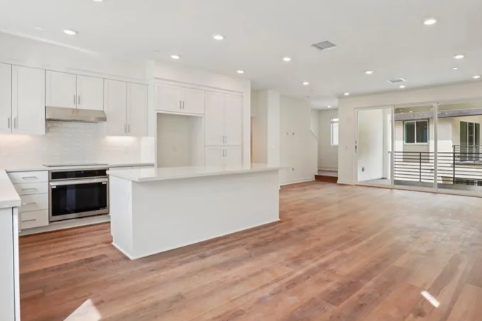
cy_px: 154
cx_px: 288
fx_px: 268
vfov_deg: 61.9
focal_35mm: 20
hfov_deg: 83.0
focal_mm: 16
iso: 400
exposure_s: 1/60
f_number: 8
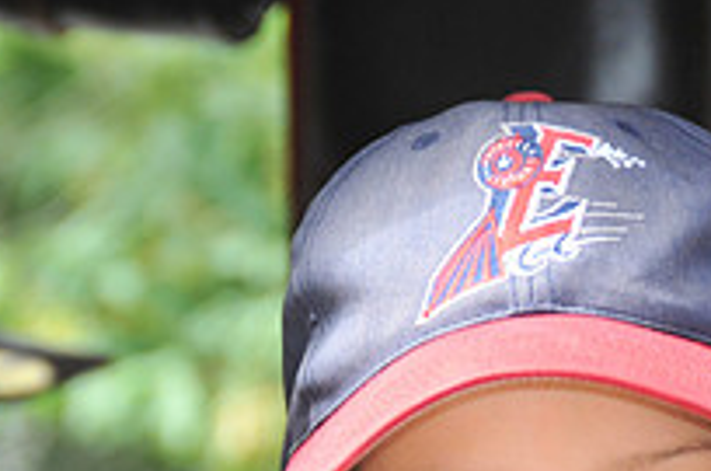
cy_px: 490
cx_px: 373
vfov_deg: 3.6
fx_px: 7566
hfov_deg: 5.4
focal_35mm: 384
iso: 400
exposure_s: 1/125
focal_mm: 90
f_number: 5.3
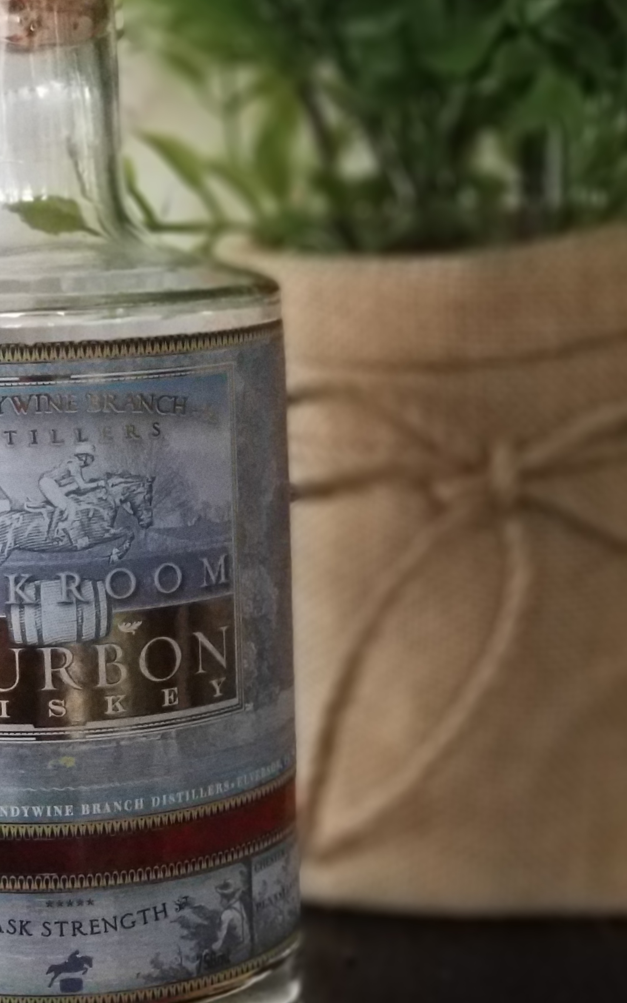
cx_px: 97
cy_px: 562
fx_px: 2242
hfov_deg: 15.8
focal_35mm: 82
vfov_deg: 25.2
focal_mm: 6
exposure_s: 1/30
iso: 800
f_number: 2.4
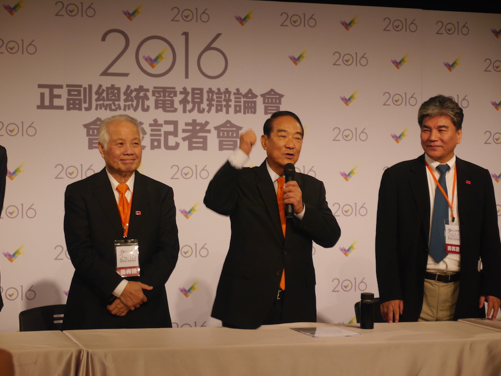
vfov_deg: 17.4
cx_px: 249
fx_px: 1230
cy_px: 189
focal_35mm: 85
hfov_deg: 23.0
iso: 640
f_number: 5.6
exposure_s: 1/80
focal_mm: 42
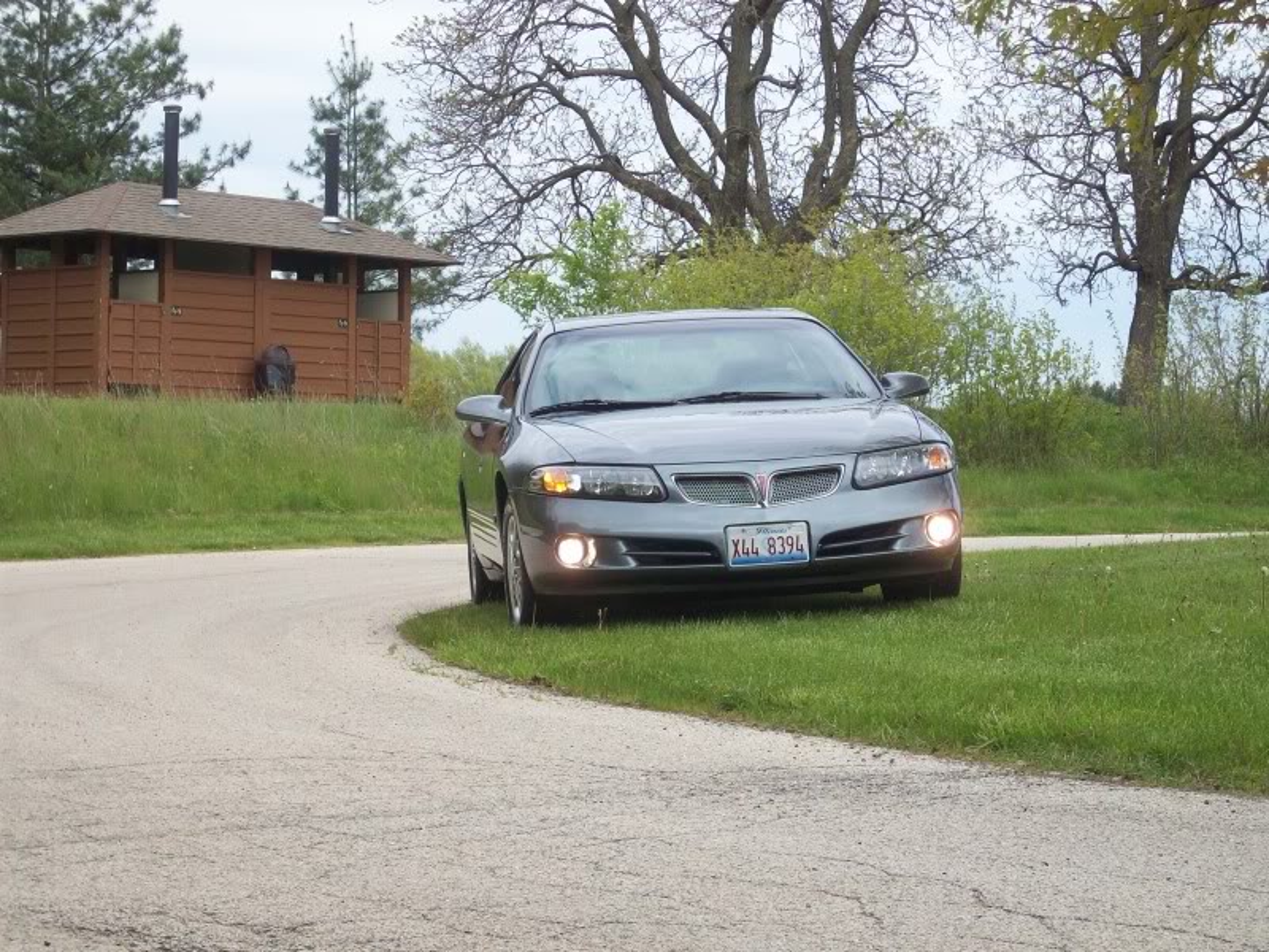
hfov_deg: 21.3
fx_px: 3373
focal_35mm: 92
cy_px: 476
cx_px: 634
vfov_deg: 16.1
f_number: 4.7
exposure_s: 1/329
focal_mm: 15.3
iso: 80
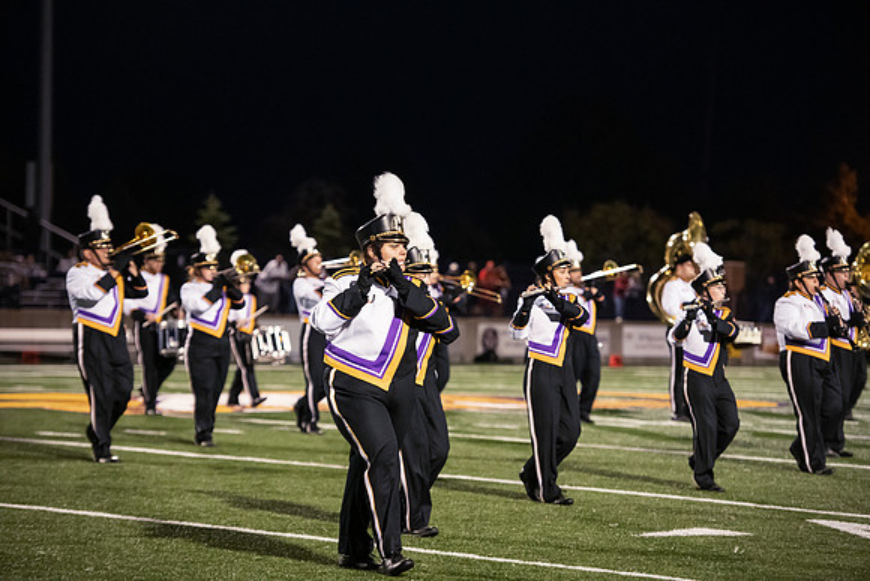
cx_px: 435
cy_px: 290
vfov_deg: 11.0
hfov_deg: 16.4
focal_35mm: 125
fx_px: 3021
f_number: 3.2
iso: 5000
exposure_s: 1/500
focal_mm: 125
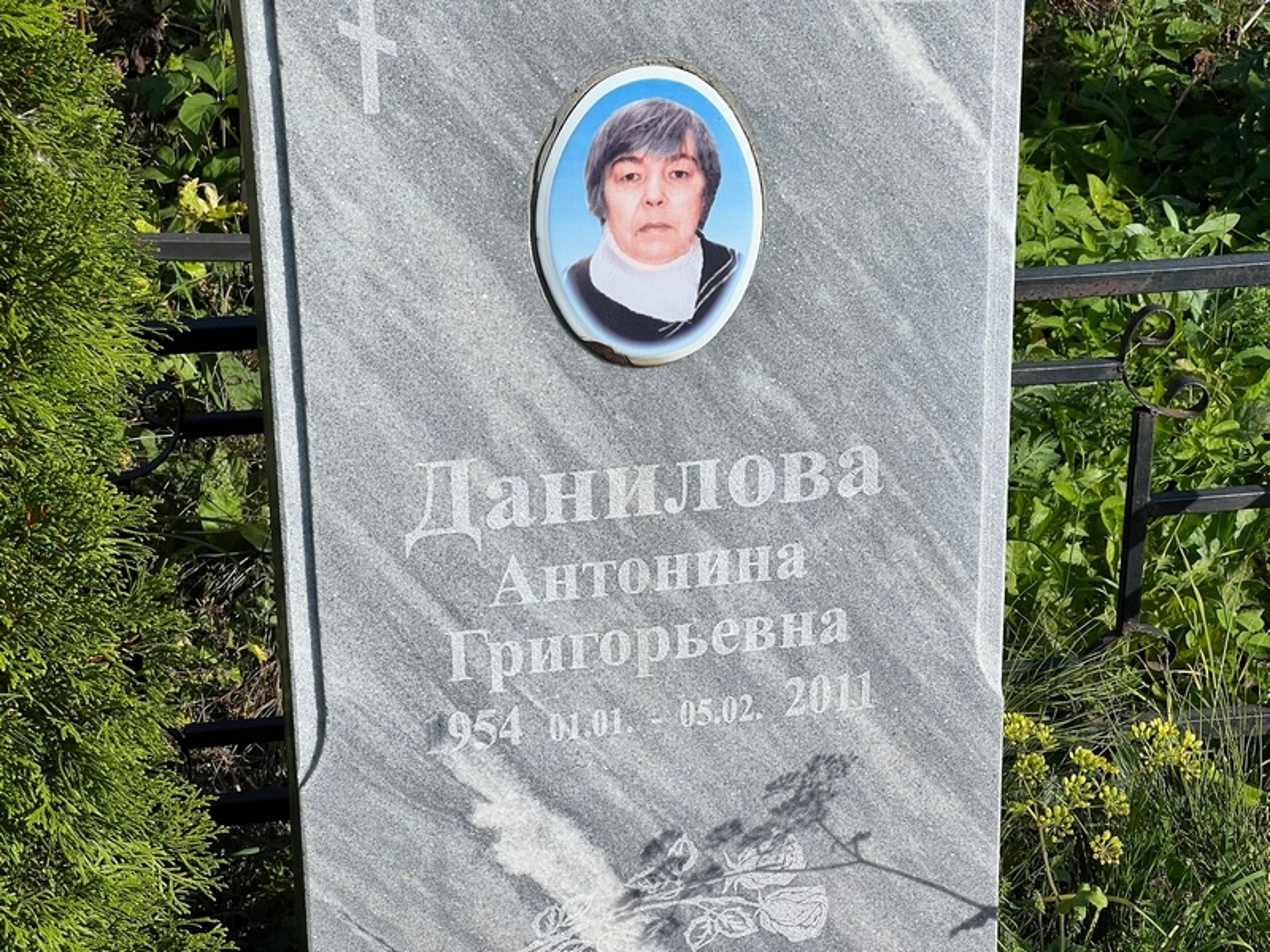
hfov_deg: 25.3
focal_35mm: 77
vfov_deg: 19.1
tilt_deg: -22.4
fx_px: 2825
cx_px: 635
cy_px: 476
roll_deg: -0.6
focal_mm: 9
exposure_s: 1/1309
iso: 32
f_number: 2.8
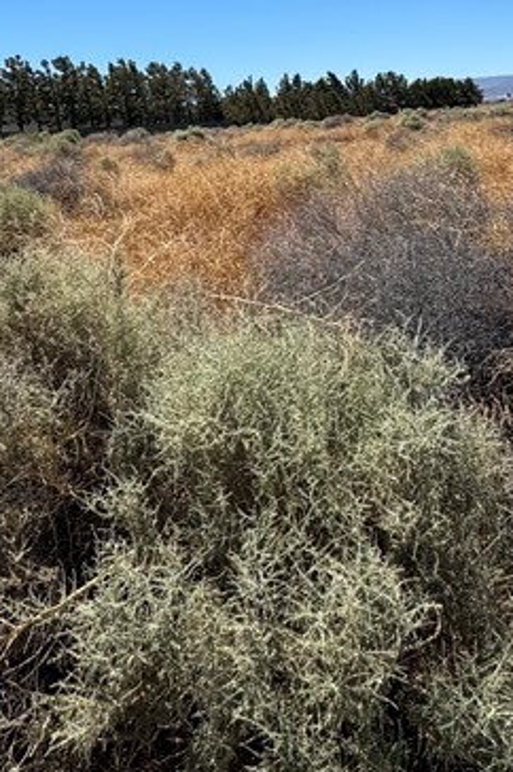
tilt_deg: +14.7
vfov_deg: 37.2
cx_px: 248
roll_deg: +2.4
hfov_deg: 32.6
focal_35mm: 41
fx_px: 878
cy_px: -136
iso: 50
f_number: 2.2
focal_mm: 2.22
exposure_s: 1/2874
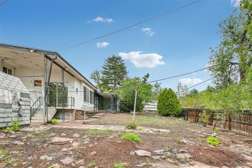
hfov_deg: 95.0
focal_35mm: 16
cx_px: 126
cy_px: 84
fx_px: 115
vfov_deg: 72.0
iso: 100
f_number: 8
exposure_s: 1/350
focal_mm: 11
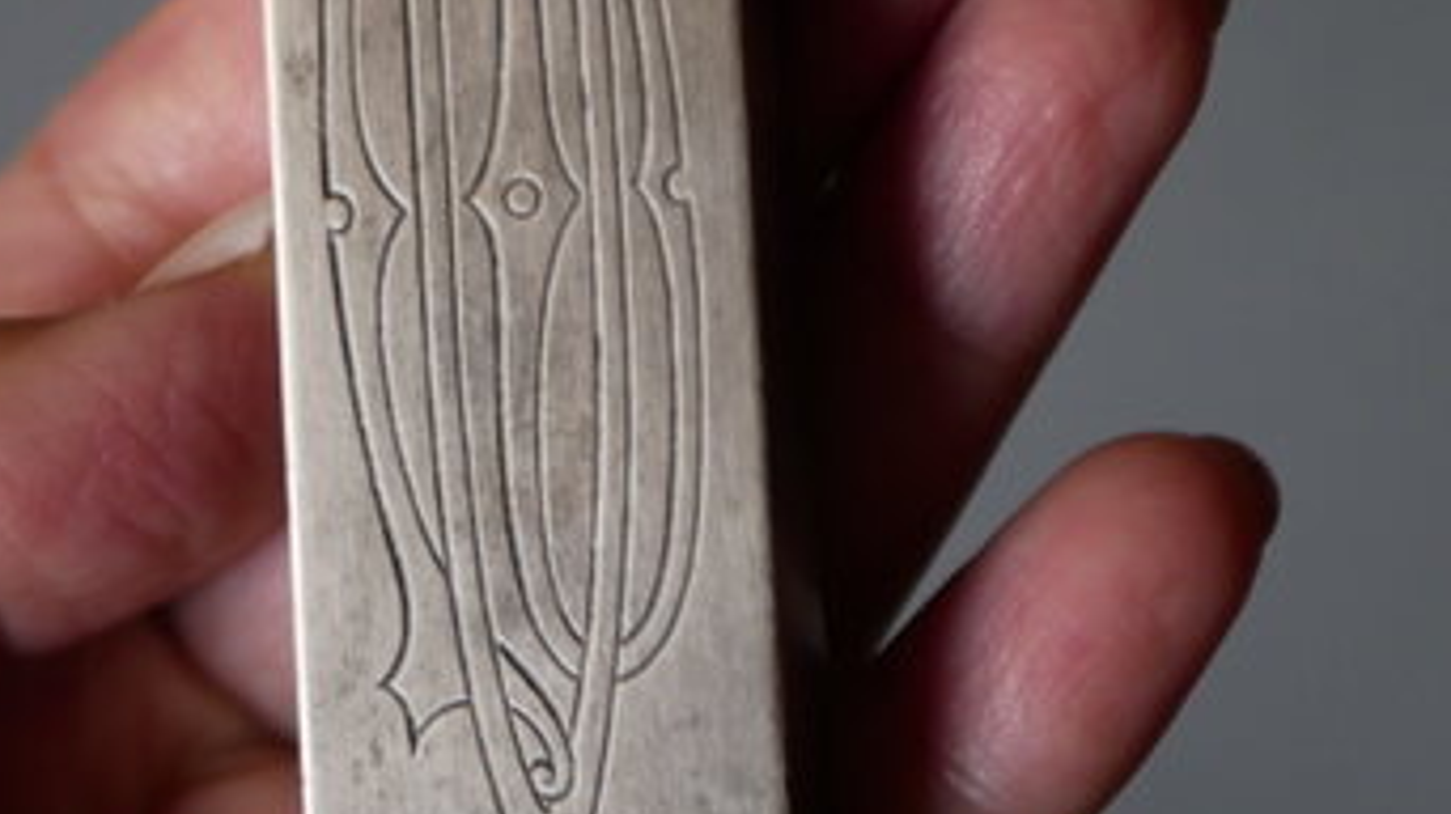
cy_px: 195
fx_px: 5230
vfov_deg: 8.9
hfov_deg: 15.8
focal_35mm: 136
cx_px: 520
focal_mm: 25
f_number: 1.7
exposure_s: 1/125
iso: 400
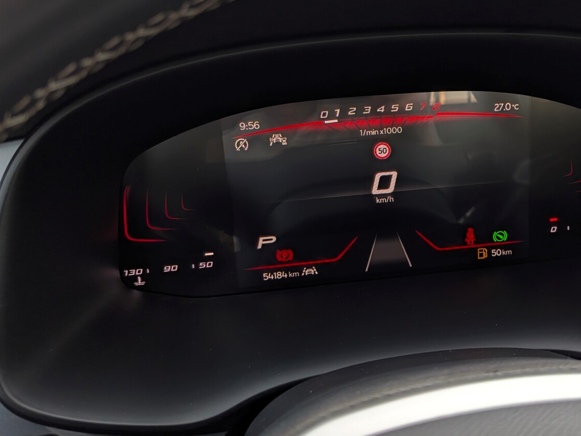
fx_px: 571
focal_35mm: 34
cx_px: 377
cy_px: 181
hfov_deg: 53.1
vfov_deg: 41.7
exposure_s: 1/165
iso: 30
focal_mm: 4.53
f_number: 1.7
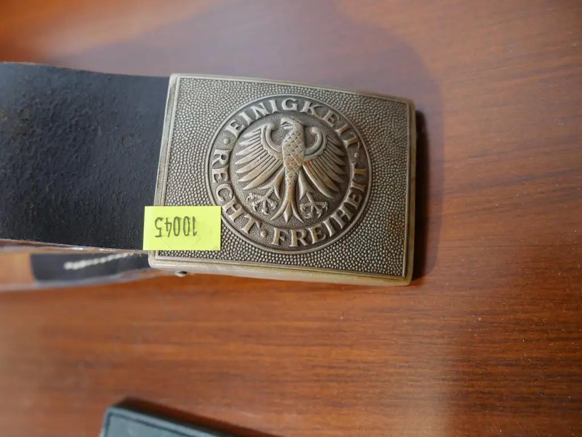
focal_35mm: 32
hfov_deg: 56.8
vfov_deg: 44.2
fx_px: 538
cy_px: 218
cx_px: 291
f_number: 3.6
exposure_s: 1/60
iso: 1600
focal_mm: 16
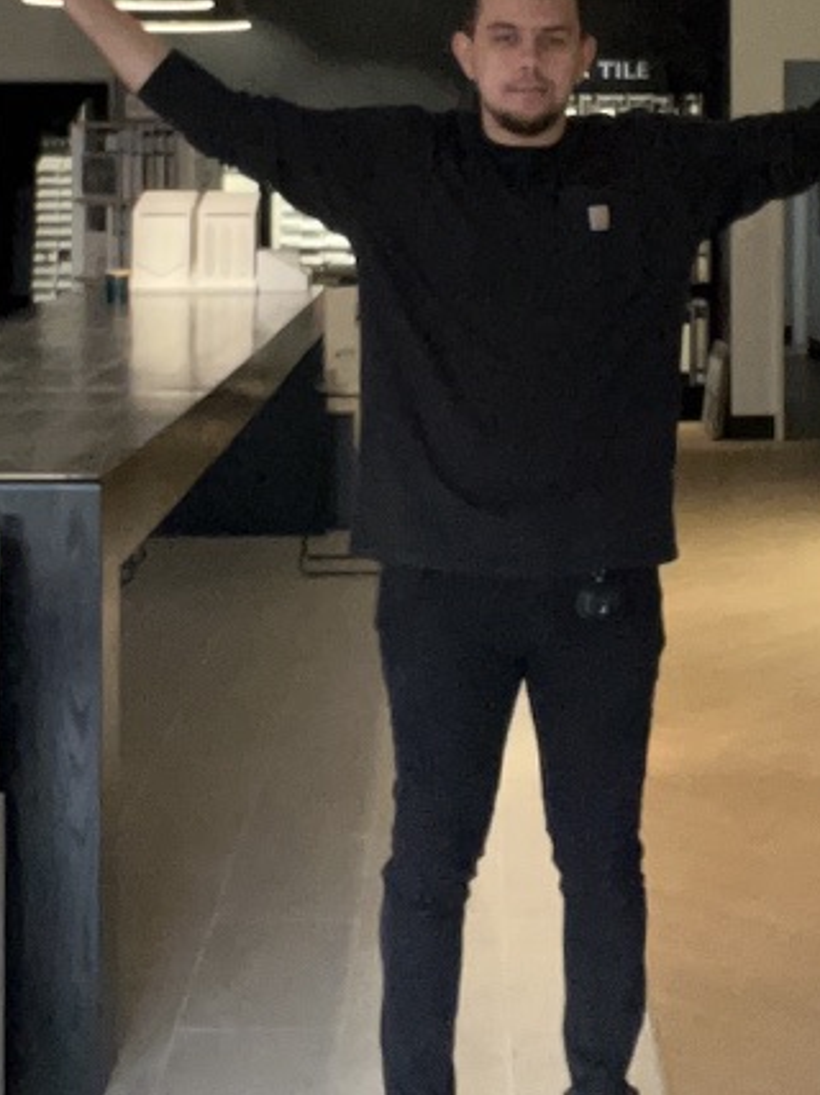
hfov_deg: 20.4
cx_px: 479
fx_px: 2275
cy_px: 238
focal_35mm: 72
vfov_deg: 26.6
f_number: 2.2
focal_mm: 2.71
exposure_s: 1/30
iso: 500
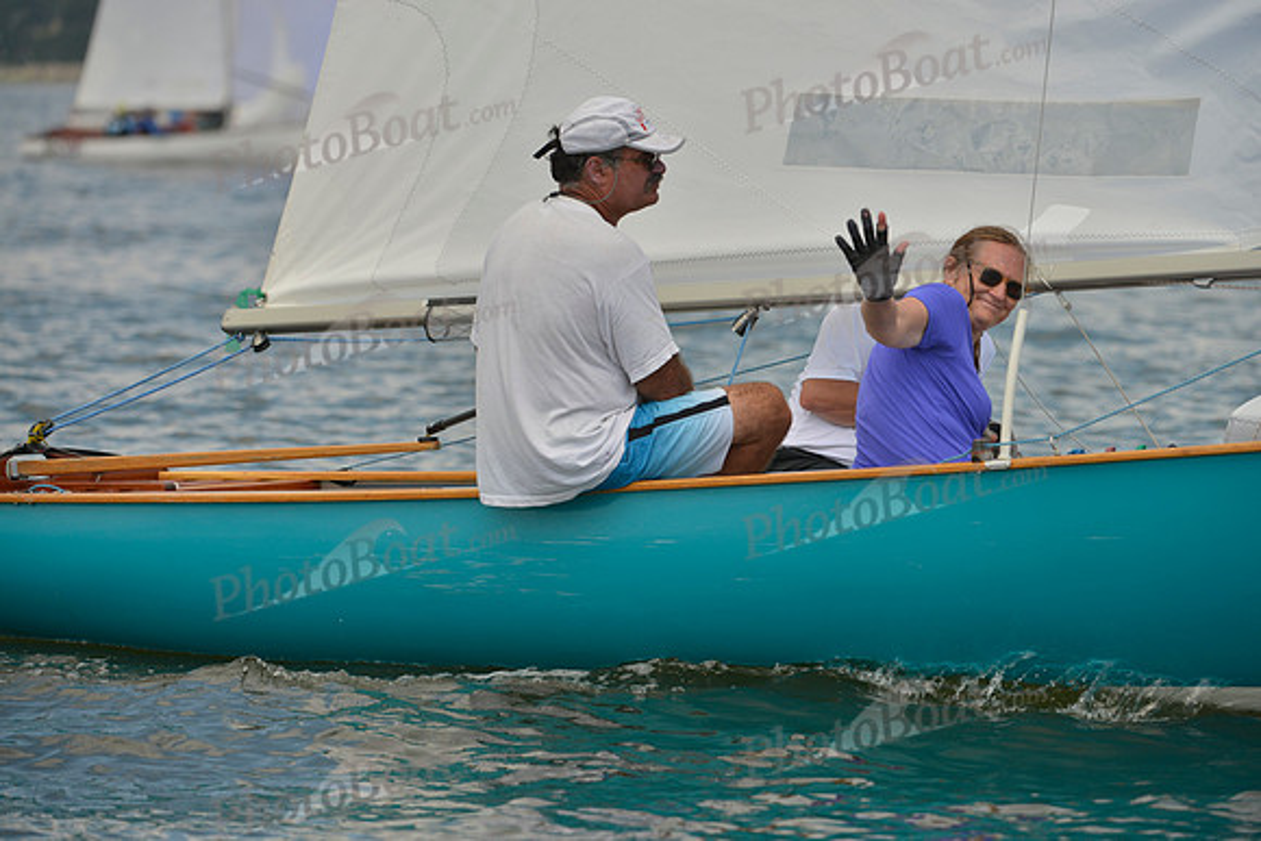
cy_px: 420
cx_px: 630
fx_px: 8408
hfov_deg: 8.6
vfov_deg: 5.7
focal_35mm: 240
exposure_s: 1/1250
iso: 200
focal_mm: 240
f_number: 5.6
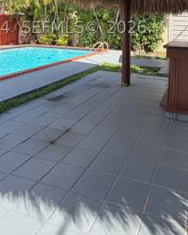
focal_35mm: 33
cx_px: 126
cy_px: 27
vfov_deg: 48.9
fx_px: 230
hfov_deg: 43.9
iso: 40
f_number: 2.2
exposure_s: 1/502
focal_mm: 2.22
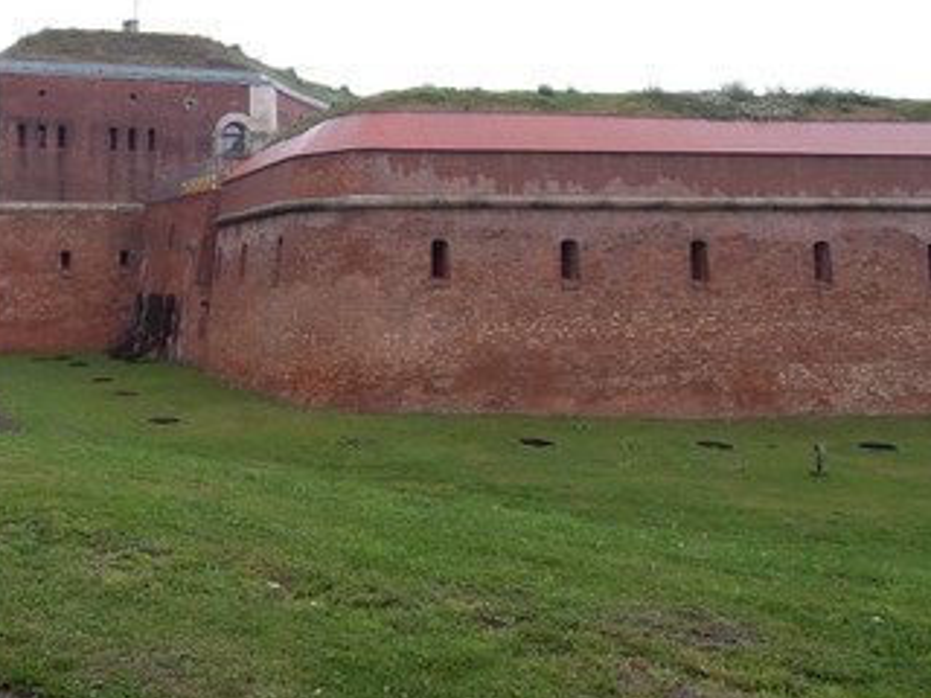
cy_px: 262
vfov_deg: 39.4
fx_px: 968
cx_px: 244
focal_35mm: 36
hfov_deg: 49.5
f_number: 2.8
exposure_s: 1/400
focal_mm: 4.3
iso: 160
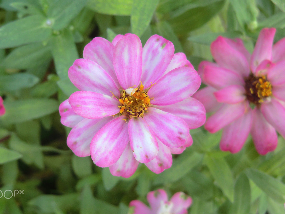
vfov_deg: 32.2
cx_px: 134
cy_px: 100
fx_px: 371
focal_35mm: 45
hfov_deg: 42.1
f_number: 3.8
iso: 64
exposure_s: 1/80
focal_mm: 7.1
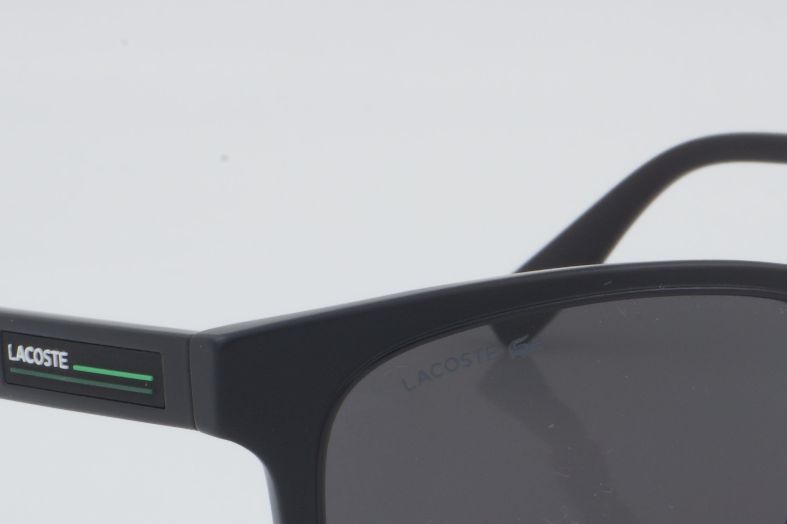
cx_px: 541
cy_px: 481
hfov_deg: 12.5
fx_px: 3585
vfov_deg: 8.3
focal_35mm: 164
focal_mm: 50
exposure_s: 1/3
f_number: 32
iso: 100
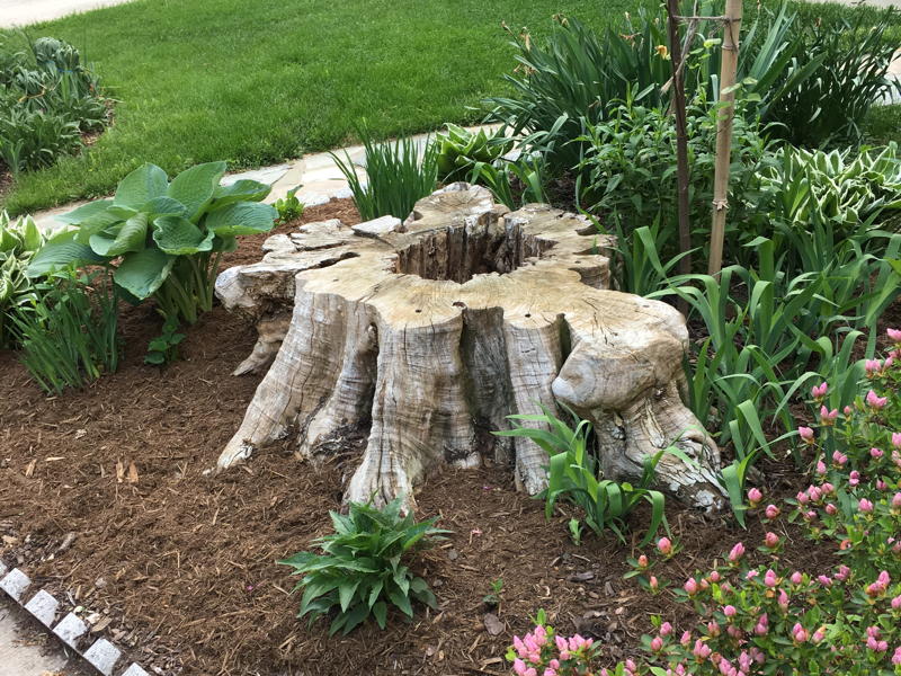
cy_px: 338
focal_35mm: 29
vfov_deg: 48.2
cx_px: 450
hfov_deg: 61.7
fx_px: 755
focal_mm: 4.15
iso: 32
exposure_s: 1/120
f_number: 2.2
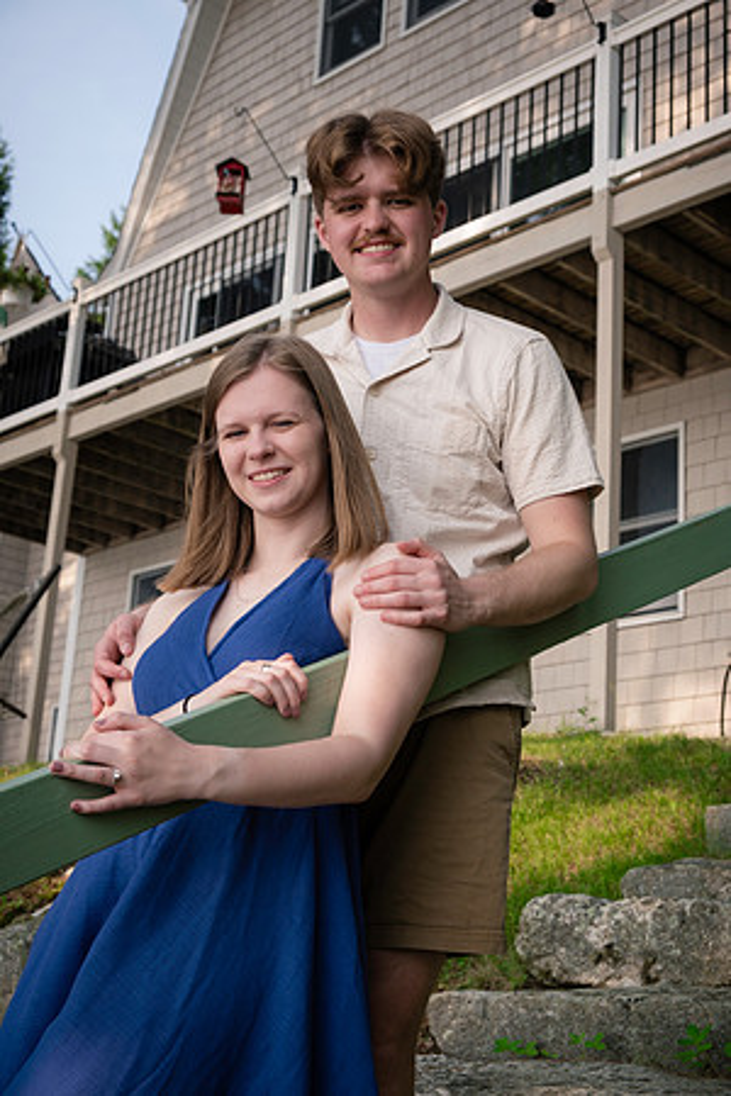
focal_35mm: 49
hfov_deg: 27.5
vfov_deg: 40.3
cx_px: 366
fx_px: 1492
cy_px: 548
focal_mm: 32.9
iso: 320
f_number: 5.6
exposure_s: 1/400
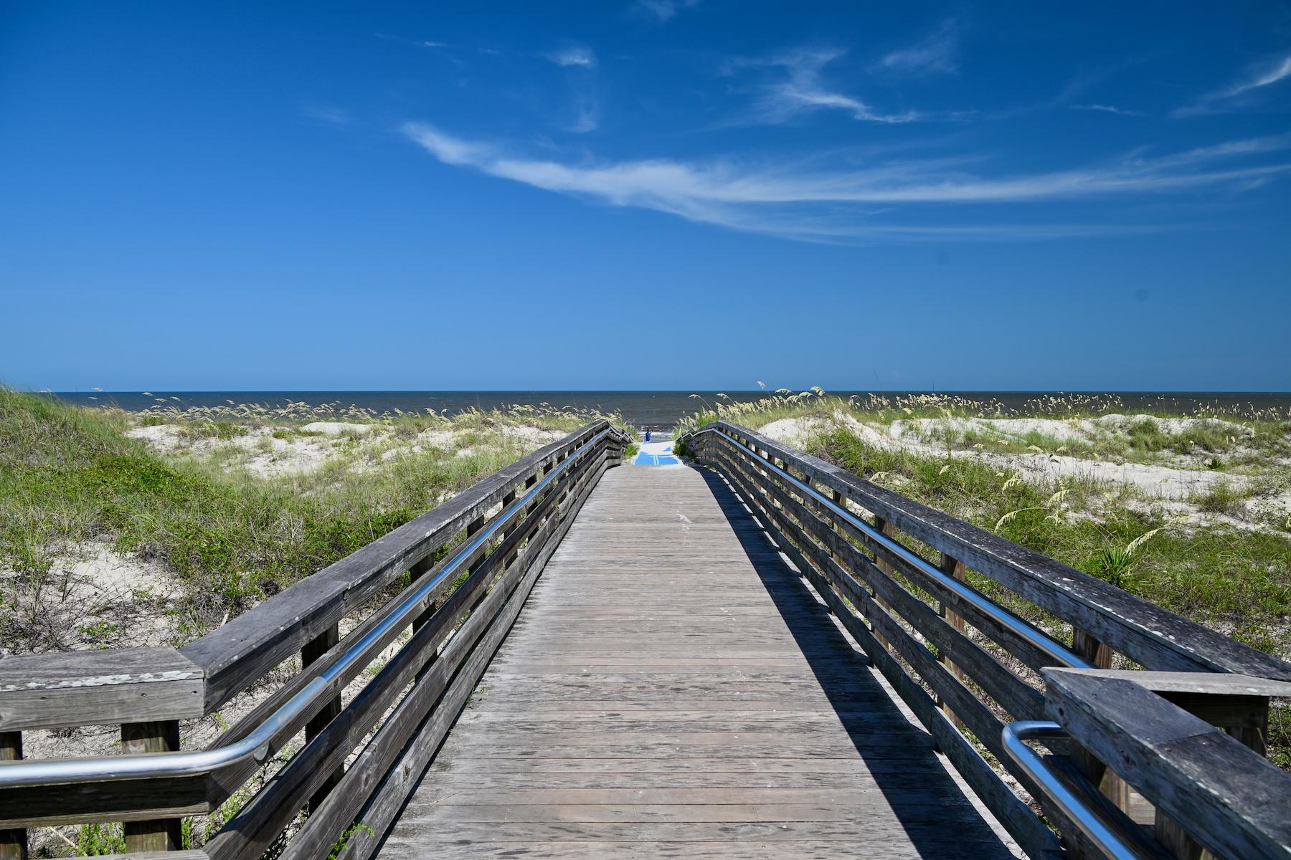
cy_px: 430
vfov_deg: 53.1
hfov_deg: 73.7
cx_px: 646
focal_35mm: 24
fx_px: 861
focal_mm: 24
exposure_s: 1/200
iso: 100
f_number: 7.1
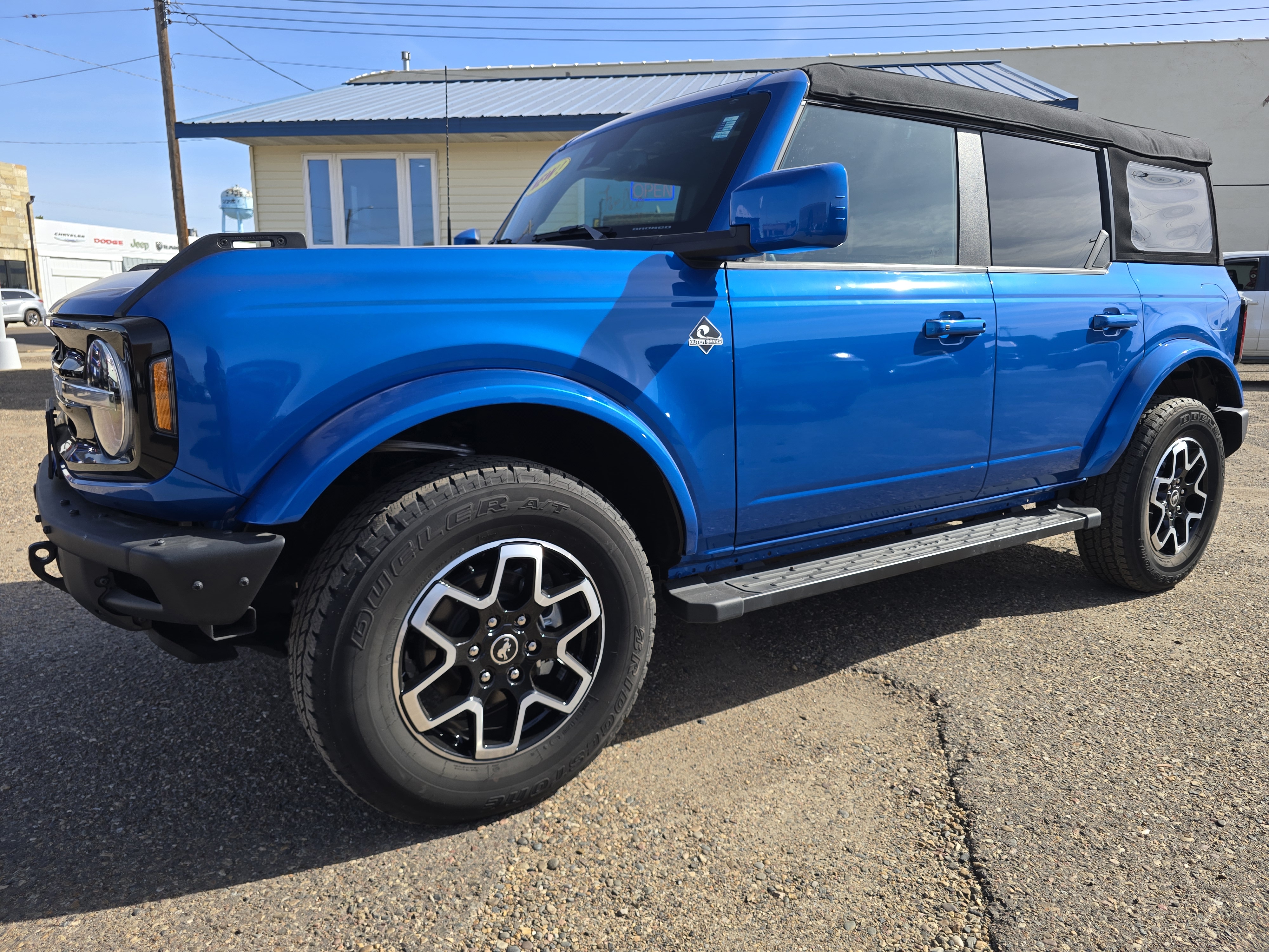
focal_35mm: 23
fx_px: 843
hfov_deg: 73.9
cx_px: 634
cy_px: 476
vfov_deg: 58.9
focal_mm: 6.3
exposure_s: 1/463
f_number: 1.7
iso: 12
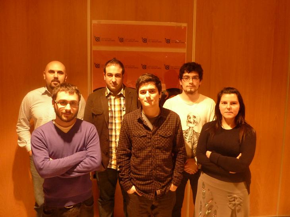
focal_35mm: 25
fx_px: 210
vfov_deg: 54.9
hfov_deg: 69.4
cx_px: 145
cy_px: 108
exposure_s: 1/10
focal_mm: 4.1
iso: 400
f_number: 3.3
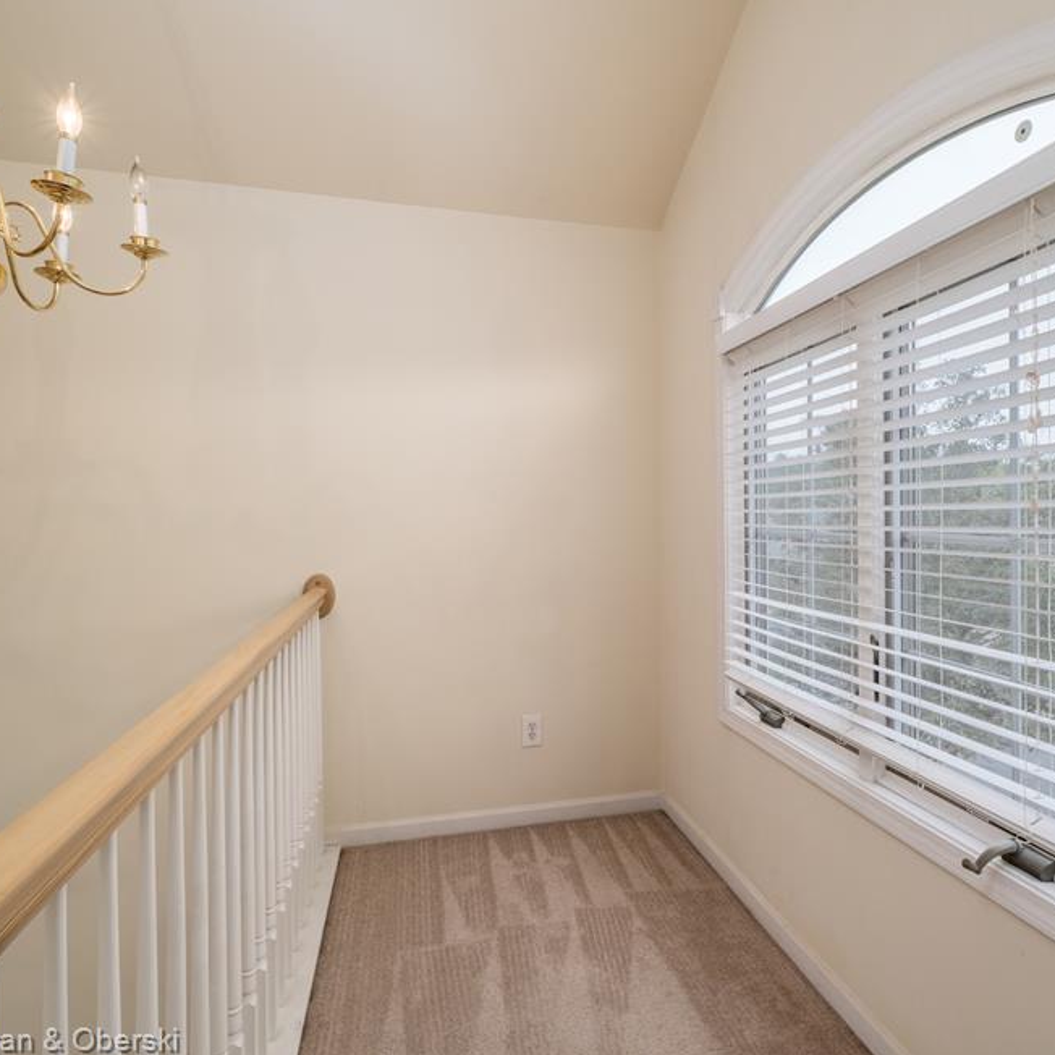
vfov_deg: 74.8
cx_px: 600
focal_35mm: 20
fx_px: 690
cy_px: 511
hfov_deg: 74.4
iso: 800
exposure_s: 1/125
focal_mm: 10
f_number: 6.4
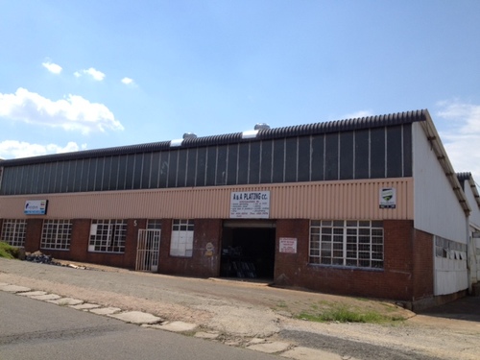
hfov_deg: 52.6
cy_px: 180
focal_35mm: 35
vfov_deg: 40.7
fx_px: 485
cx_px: 240
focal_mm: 4.28
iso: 50
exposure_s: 1/2123
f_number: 2.4
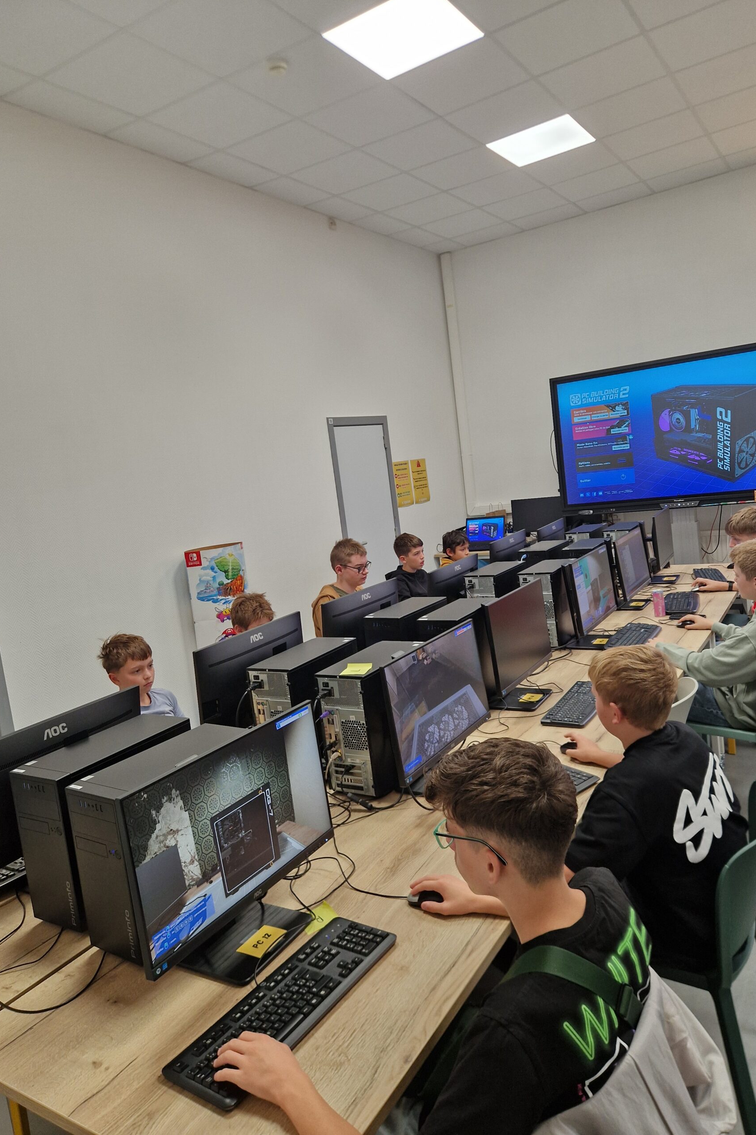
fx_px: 756
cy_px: 567
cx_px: 408
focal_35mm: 24
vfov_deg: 73.7
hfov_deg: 53.1
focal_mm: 5.4
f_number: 1.8
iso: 125
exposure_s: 1/100
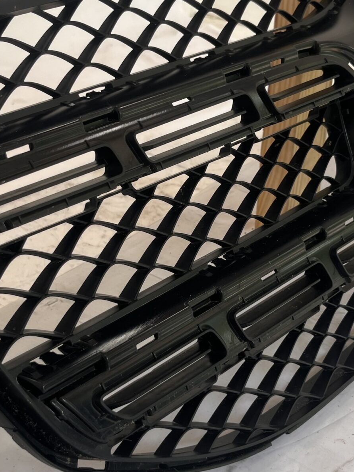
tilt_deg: -28.1
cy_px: 254
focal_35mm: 56
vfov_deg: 34.3
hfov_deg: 26.1
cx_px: 200
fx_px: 764
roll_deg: -9.3
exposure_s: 1/143
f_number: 1.6
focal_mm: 5.1
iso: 32
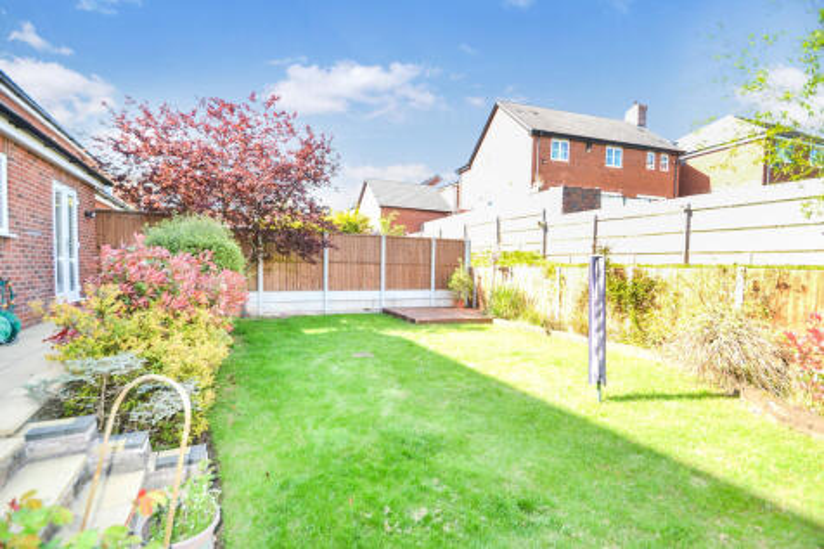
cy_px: 274
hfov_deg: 100.4
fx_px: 343
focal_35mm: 15
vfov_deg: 77.3
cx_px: 412
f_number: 4
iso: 125
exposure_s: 1/125
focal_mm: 10
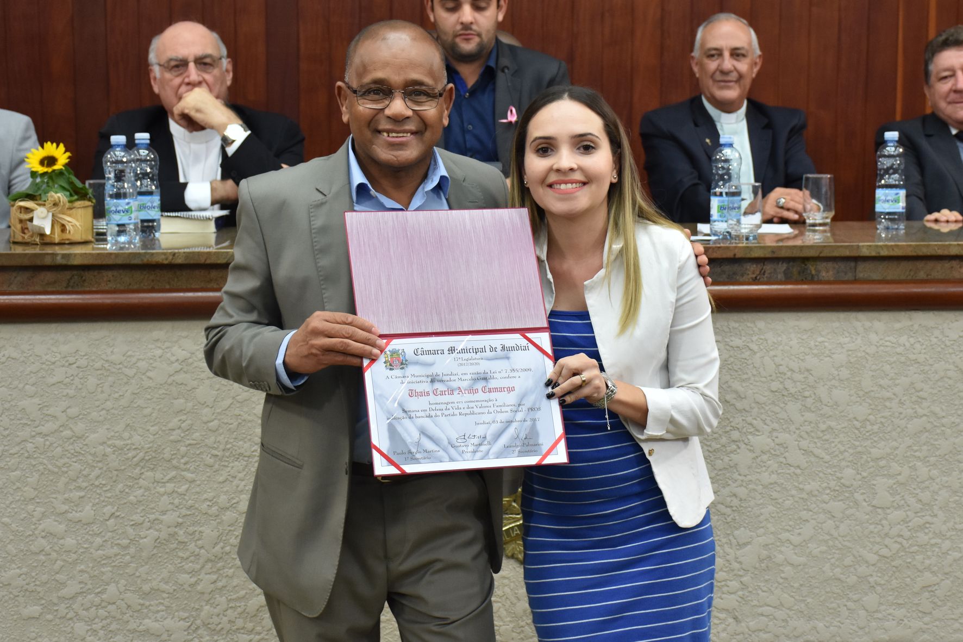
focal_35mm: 57
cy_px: 321
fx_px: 1524
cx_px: 482
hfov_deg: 35.1
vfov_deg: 23.8
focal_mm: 38
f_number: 4.5
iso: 800
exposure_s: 1/80
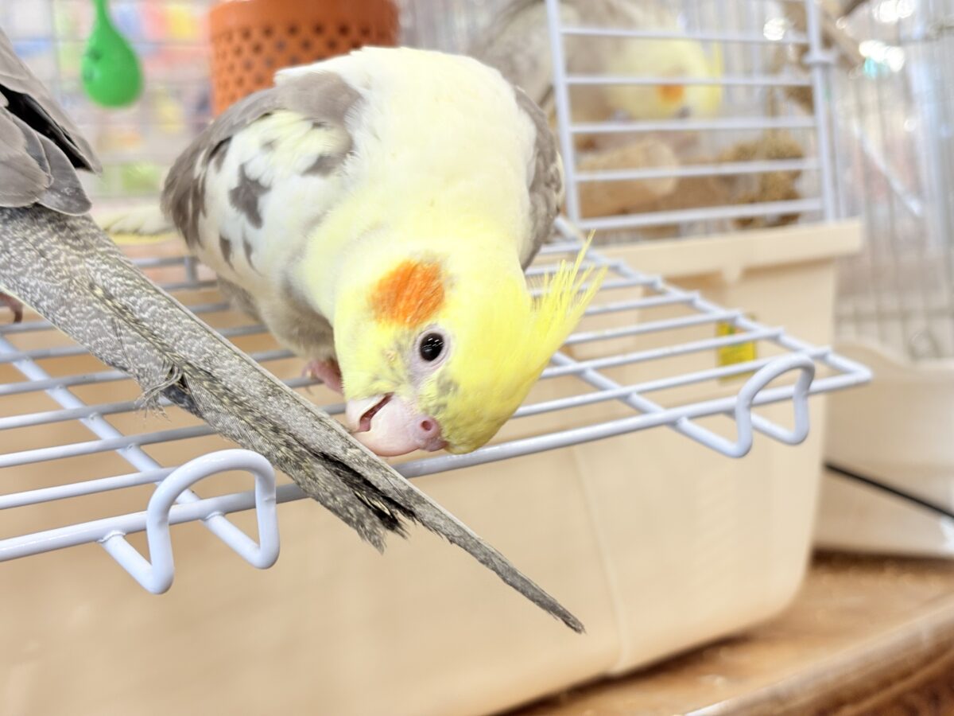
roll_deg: +6.8
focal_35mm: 52
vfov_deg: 28.0
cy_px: 358
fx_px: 1433
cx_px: 477
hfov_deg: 36.8
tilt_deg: -2.7
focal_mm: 5.96
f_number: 1.6
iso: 40
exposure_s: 1/50
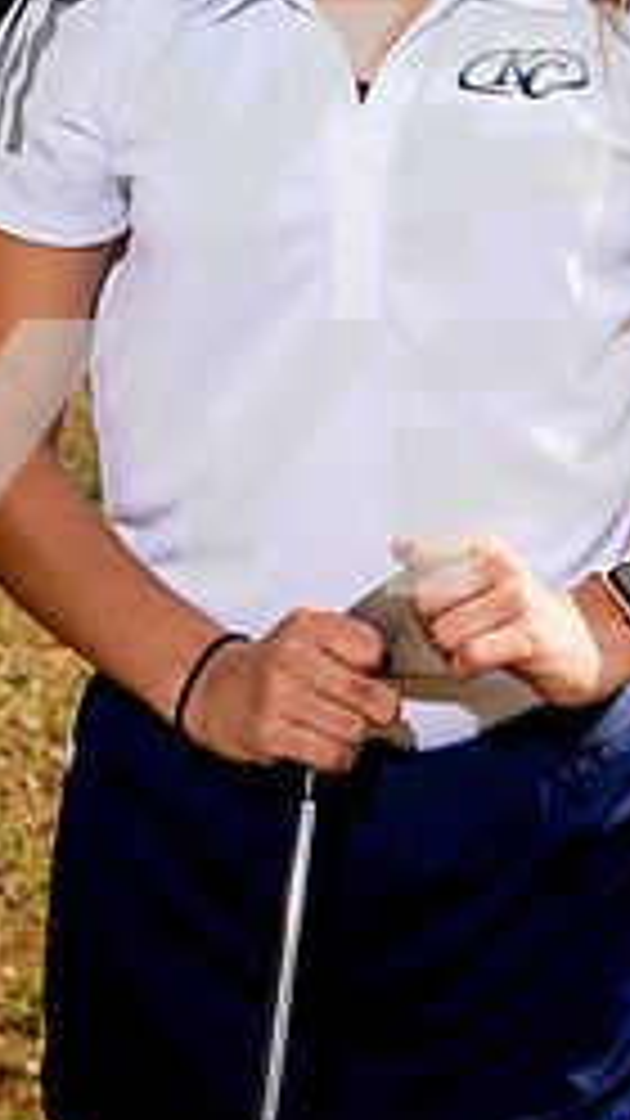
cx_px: 342
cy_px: 144
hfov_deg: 11.2
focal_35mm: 108
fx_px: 3208
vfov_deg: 19.5
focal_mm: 57
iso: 160
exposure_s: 1/250
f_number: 8
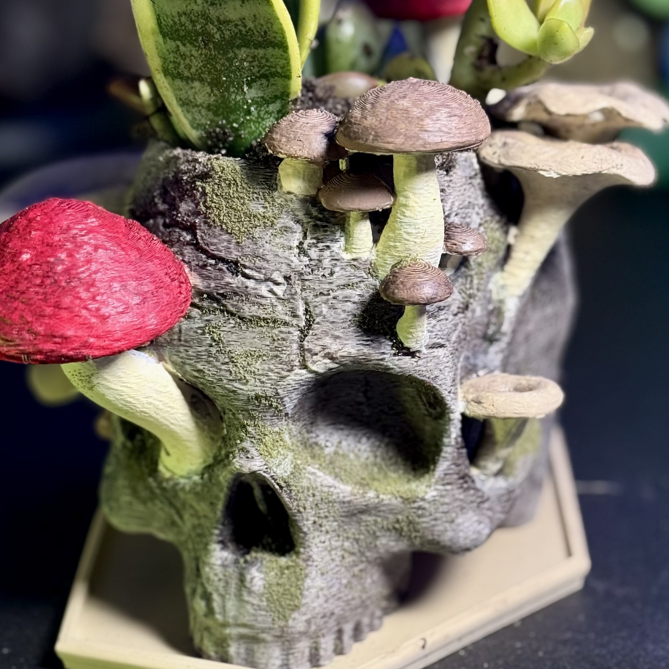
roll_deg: +0.4
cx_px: 370
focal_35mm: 90
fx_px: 1968
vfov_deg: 19.3
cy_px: 427
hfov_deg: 19.3
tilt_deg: -21.0
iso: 100
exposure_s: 1/72
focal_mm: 6.76
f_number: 1.78
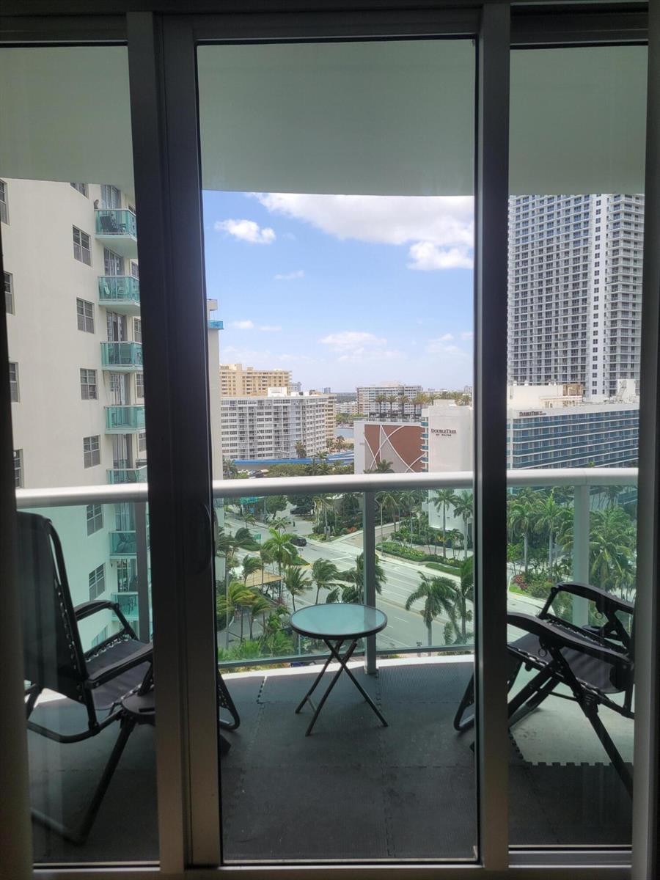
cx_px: 330
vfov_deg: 67.3
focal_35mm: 26
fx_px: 661
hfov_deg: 53.1
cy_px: 440
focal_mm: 5.4
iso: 40
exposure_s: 1/1418
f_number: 1.8
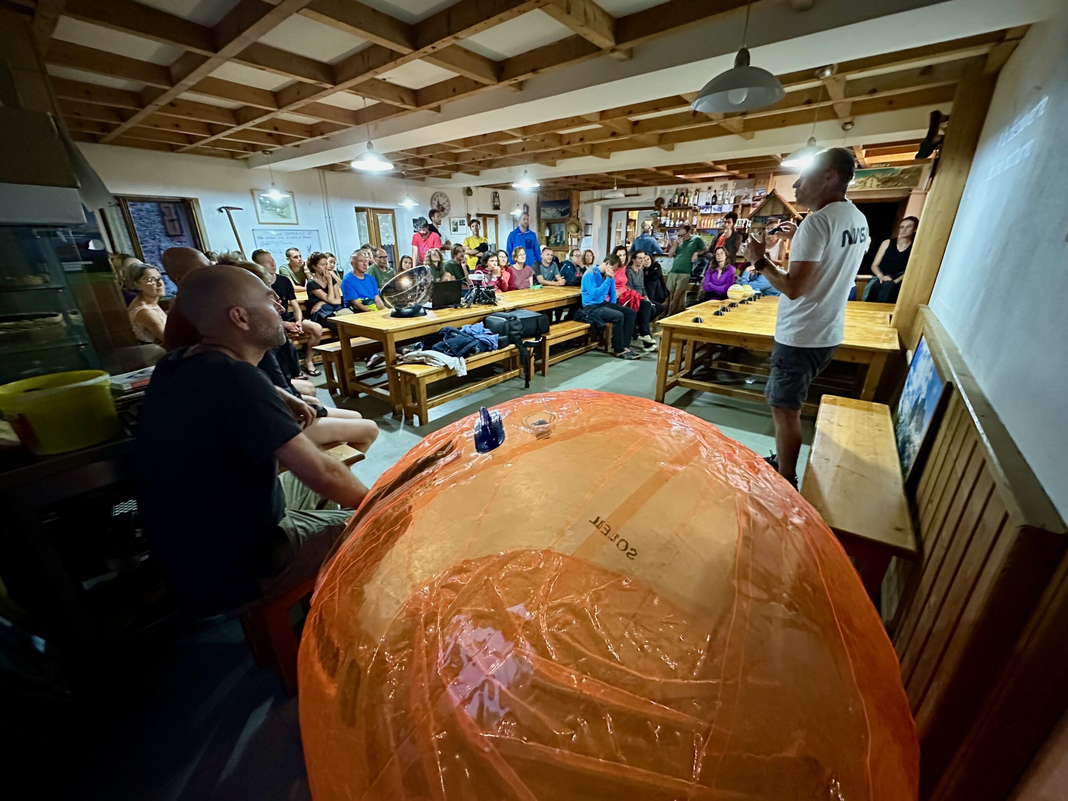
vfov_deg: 85.7
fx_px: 432
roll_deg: -0.2
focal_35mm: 14
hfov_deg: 102.1
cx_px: 534
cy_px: 400
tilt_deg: -20.4
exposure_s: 1/50
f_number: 2.2
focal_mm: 2.22
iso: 1250
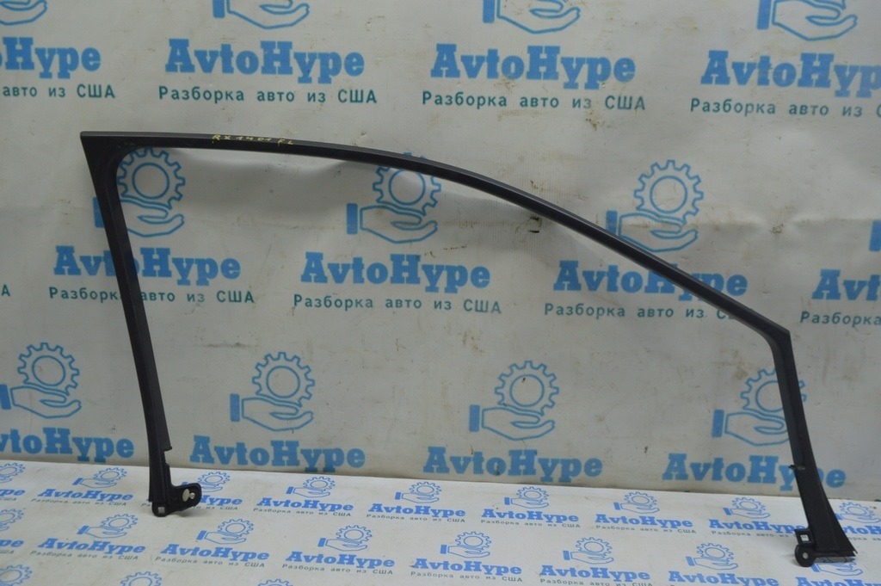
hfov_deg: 57.3
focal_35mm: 33
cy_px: 293
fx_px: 807
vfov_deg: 39.9
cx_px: 440
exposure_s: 1/40
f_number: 5.6
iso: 400
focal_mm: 22
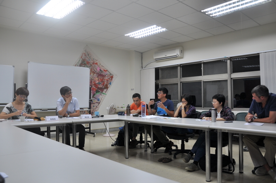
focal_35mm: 27
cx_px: 138
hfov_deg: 67.4
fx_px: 207
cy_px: 92
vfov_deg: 47.8
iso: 200
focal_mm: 18
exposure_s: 1/30
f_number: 5.6
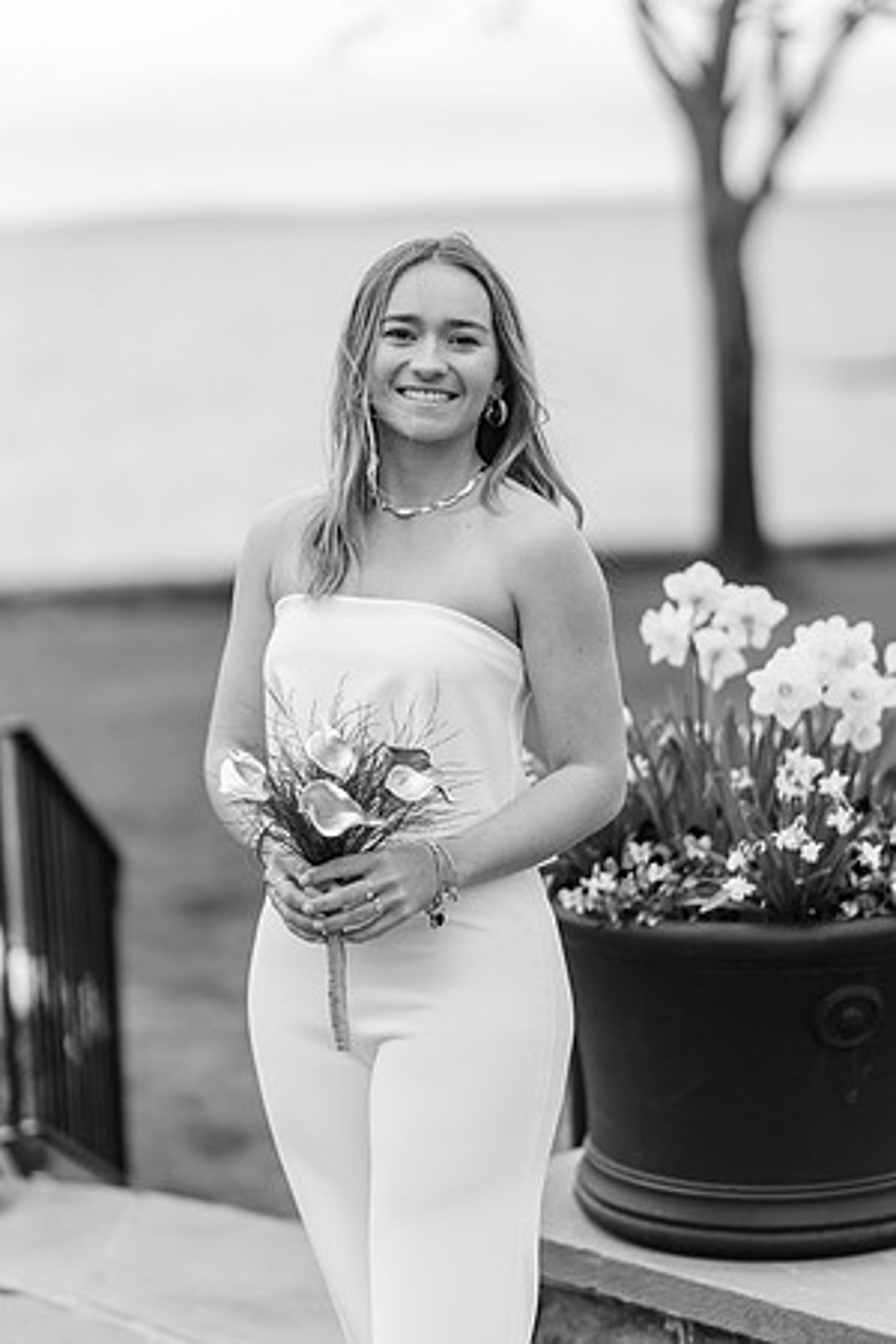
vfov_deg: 23.9
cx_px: 448
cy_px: 672
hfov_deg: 16.1
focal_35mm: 85
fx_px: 3173
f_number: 1.4
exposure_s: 1/2000
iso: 125
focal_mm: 85
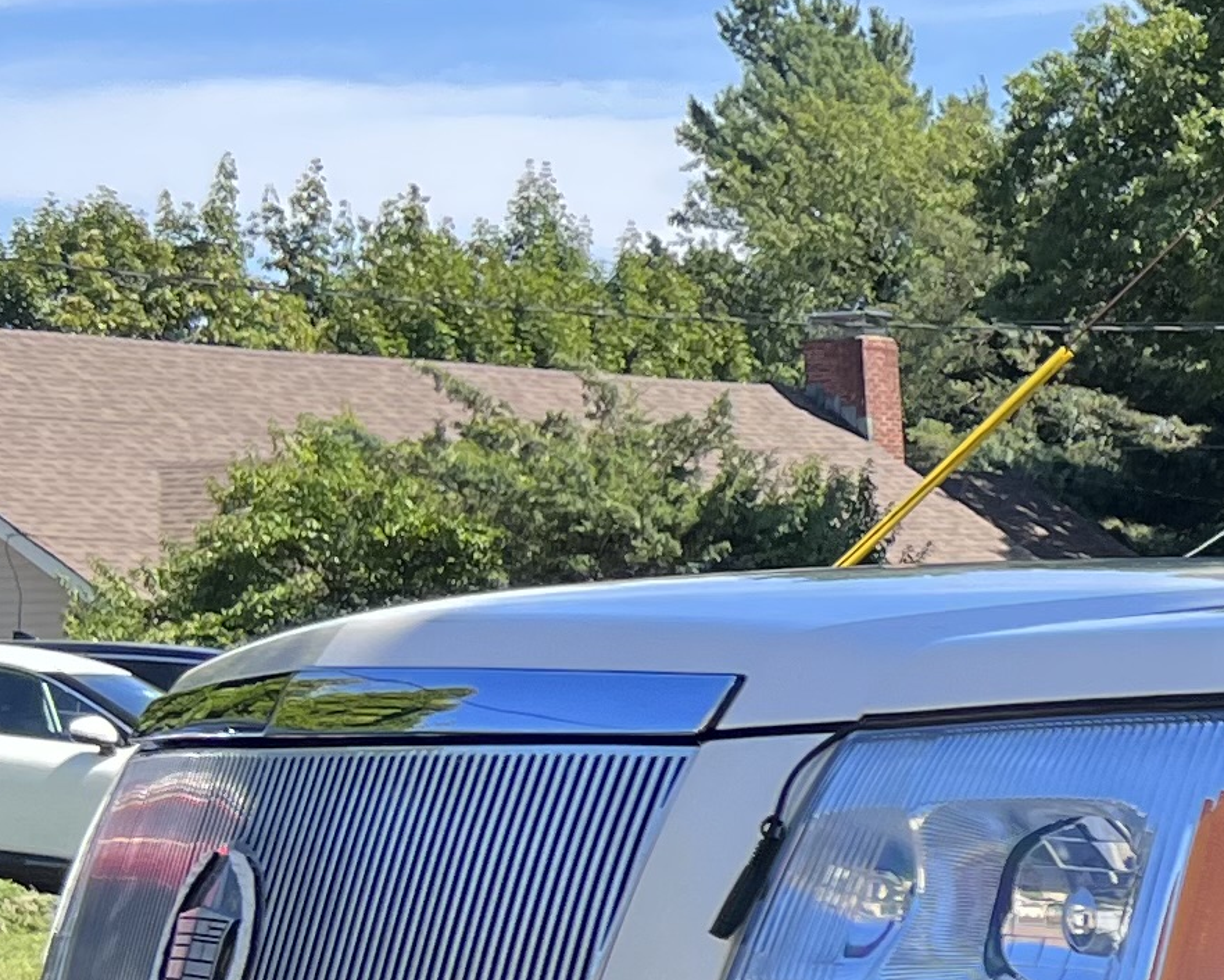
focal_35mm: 116
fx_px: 4203
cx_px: 2322
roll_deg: +1.8
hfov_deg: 14.3
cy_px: 1112
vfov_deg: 13.0
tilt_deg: -6.2
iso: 50
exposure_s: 1/1531
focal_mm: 5.7
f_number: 1.5
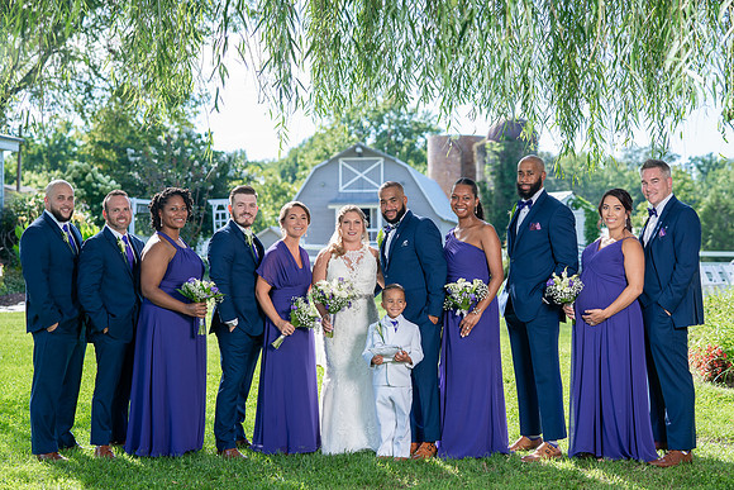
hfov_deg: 26.0
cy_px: 245
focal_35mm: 78
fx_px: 1591
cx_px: 367
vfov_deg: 17.5
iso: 100
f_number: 4
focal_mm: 78
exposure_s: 1/250
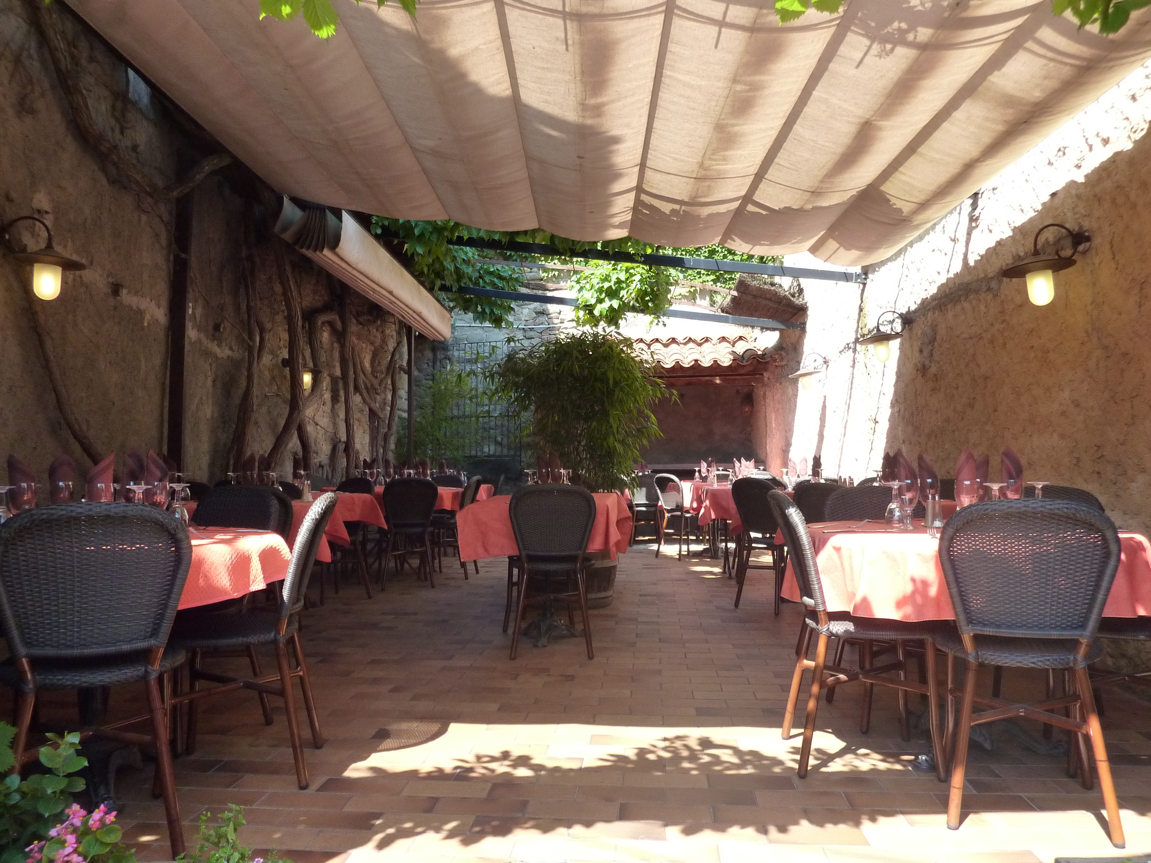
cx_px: 576
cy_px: 432
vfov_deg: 54.9
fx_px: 831
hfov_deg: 69.4
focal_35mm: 25
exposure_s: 1/250
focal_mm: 4.1
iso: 320
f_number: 3.5
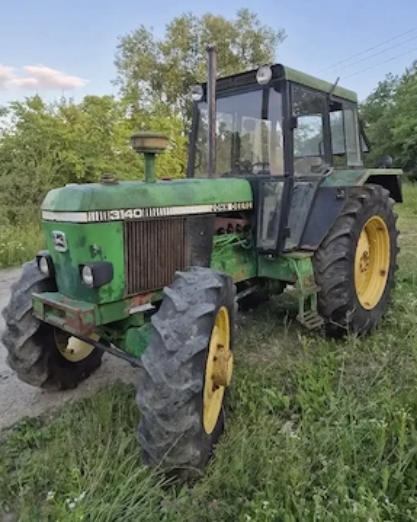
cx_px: 215
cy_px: 236
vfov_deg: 68.0
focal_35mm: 25
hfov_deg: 56.8
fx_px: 386
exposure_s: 1/213
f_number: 1.8
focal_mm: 5.4
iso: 25
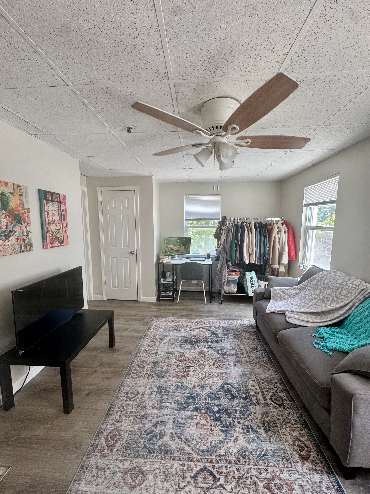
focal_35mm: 14
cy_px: 247
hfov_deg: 85.7
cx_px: 185
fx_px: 200
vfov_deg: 102.1
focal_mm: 2.22
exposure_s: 1/99
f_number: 2.2
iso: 125
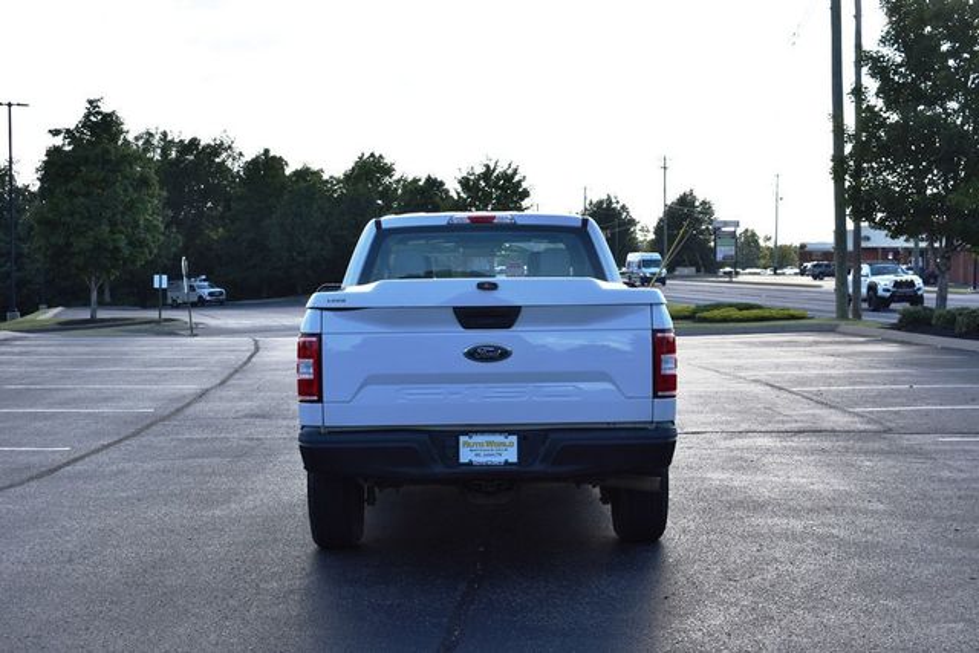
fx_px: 1428
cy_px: 326
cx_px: 490
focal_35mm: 52
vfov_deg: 25.8
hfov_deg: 37.8
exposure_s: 1/250
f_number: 8
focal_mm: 35
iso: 140
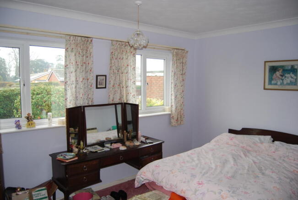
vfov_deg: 48.1
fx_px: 224
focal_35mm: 27
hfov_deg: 67.3
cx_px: 149
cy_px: 100
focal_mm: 18
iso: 200
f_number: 3.5
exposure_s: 1/60
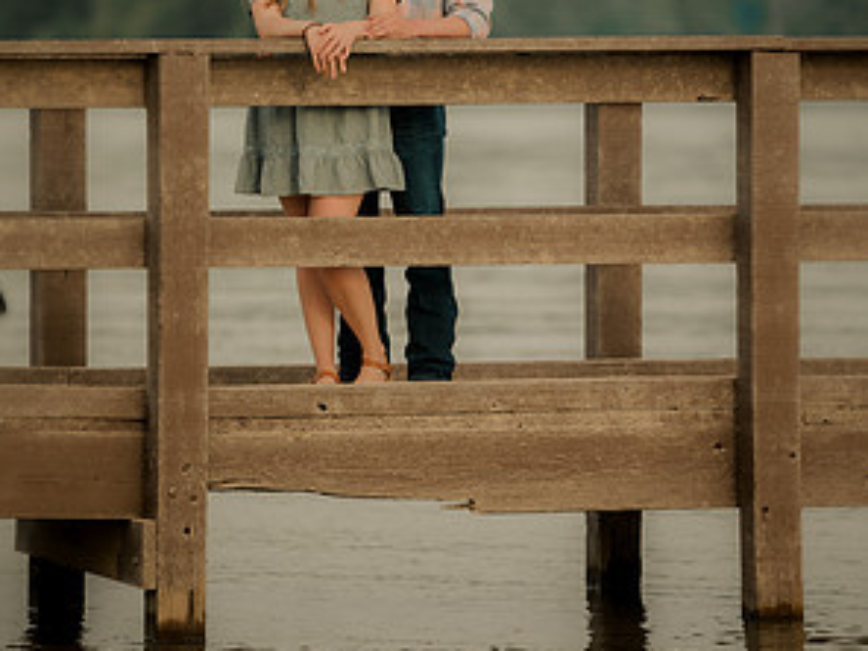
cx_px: 433
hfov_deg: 6.8
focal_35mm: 292
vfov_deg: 5.1
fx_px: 7322
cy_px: 202
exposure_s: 1/800
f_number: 2.8
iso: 160
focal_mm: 200
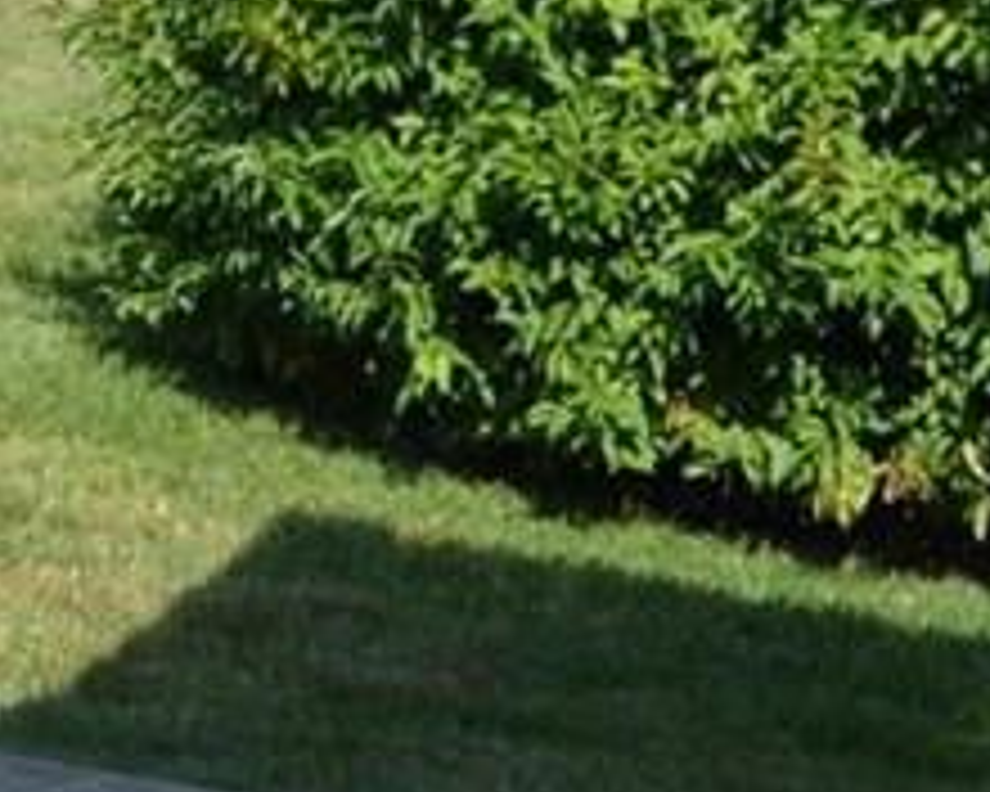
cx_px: -443
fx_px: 4483
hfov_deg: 12.1
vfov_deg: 10.1
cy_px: 292
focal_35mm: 153
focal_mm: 22
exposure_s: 1/200
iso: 100
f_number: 7.1
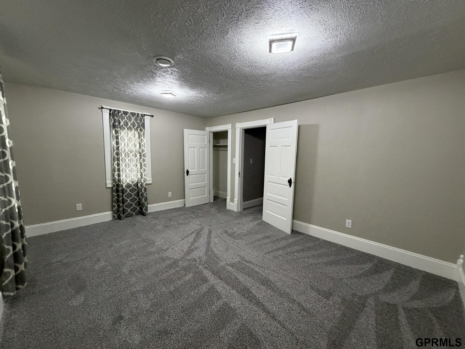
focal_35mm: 14
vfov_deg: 85.7
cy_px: 174
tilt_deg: -6.6
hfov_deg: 102.1
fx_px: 188
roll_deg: -0.4
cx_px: 232
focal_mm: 2.22
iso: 500
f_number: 2.2
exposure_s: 1/60
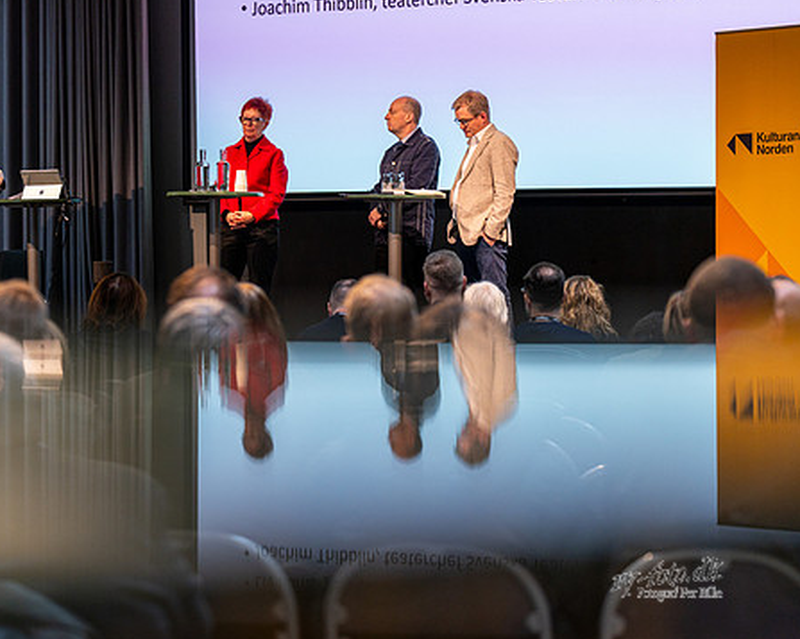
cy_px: 321
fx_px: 2532
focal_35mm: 107
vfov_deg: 14.4
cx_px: 324
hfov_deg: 17.9
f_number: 2.8
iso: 1600
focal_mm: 86
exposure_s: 1/200
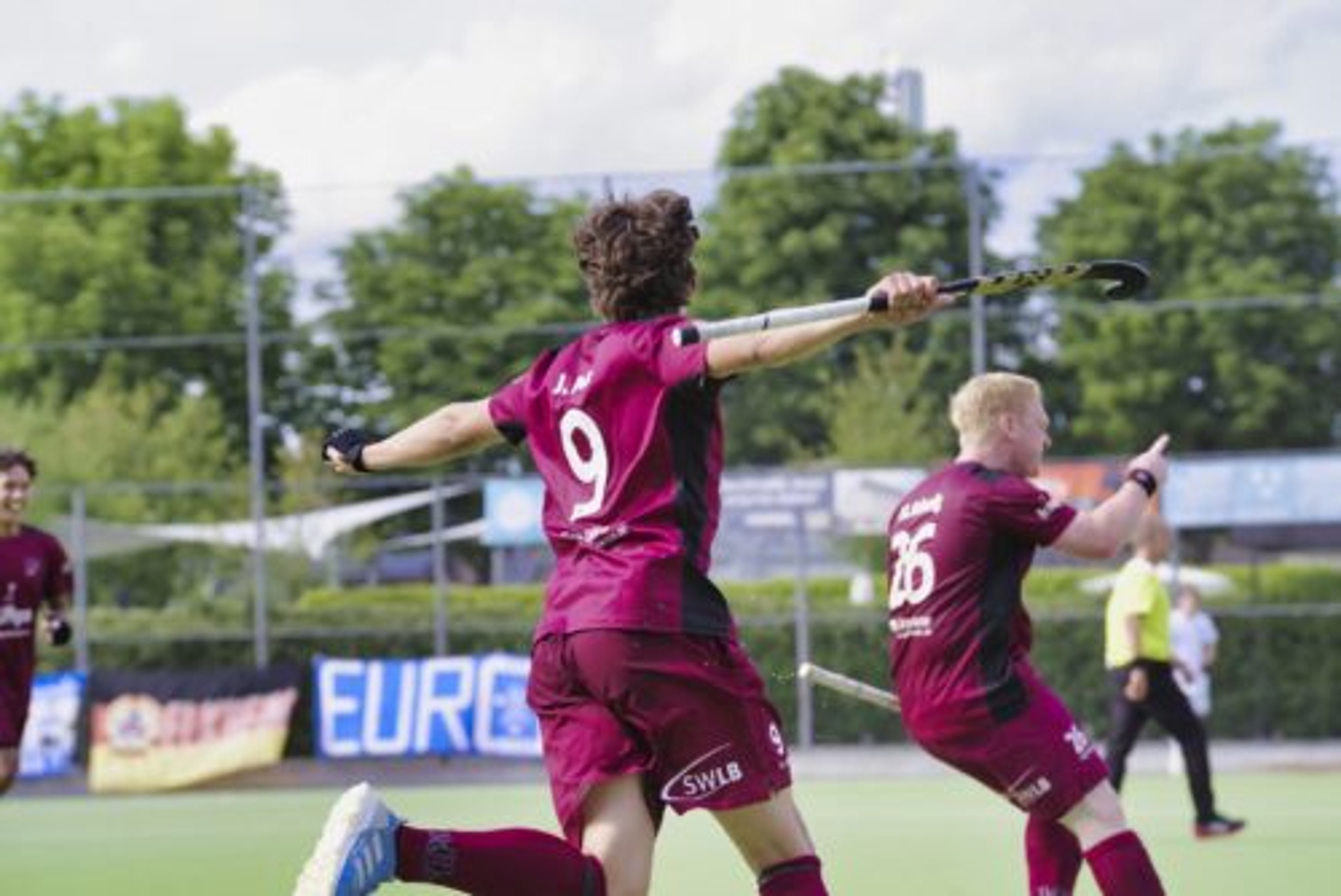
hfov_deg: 9.8
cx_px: 670
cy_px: 448
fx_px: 7827
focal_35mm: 210
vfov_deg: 6.6
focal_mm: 210
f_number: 8
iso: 1600
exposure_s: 1/1250
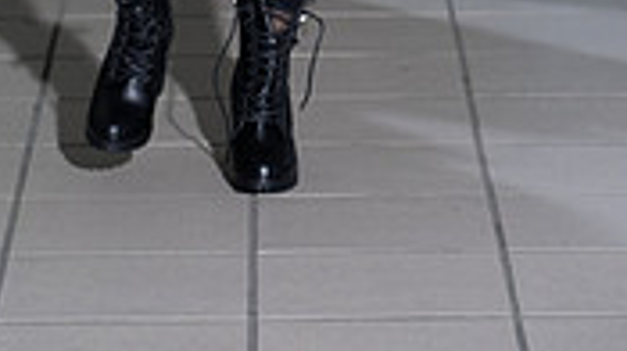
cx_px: 172
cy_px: -415
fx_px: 4567
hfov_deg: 7.8
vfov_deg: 4.3
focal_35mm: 275
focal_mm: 102
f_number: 5
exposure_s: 1/160
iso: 1250
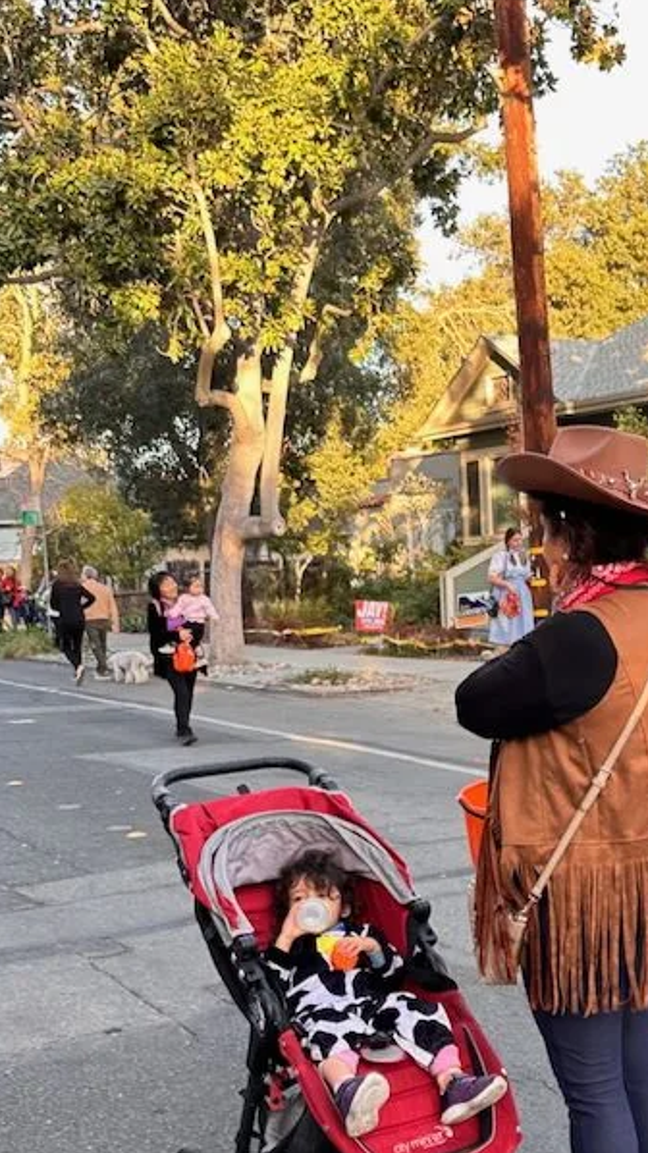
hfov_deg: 33.2
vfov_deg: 55.6
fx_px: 1070
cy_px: 756
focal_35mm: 35
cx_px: 469
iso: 100
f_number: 1.78
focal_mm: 6.86
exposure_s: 1/160
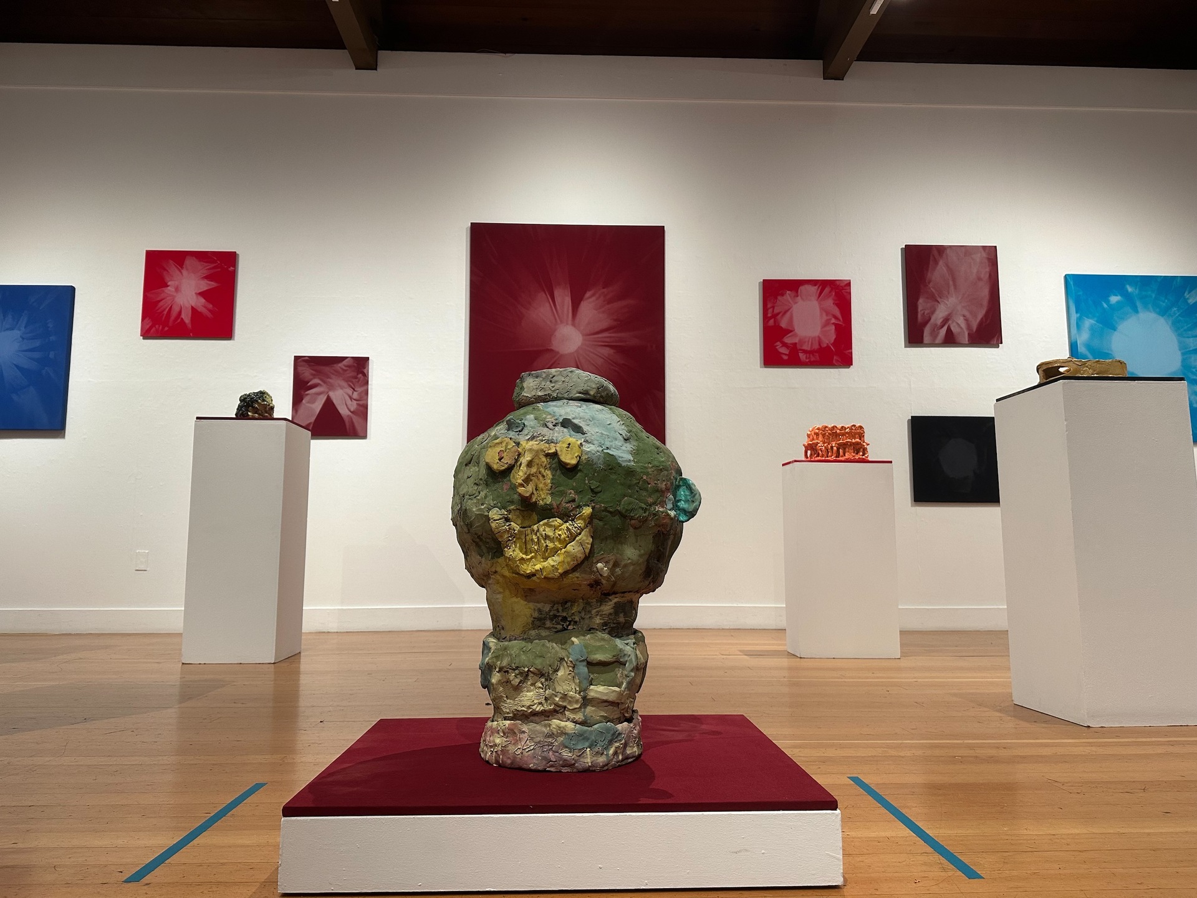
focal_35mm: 24
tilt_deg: +6.9
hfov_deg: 71.6
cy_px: 449
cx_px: 598
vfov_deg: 56.8
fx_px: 830
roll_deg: +0.1
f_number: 1.78
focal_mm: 6.86
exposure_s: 1/120
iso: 160
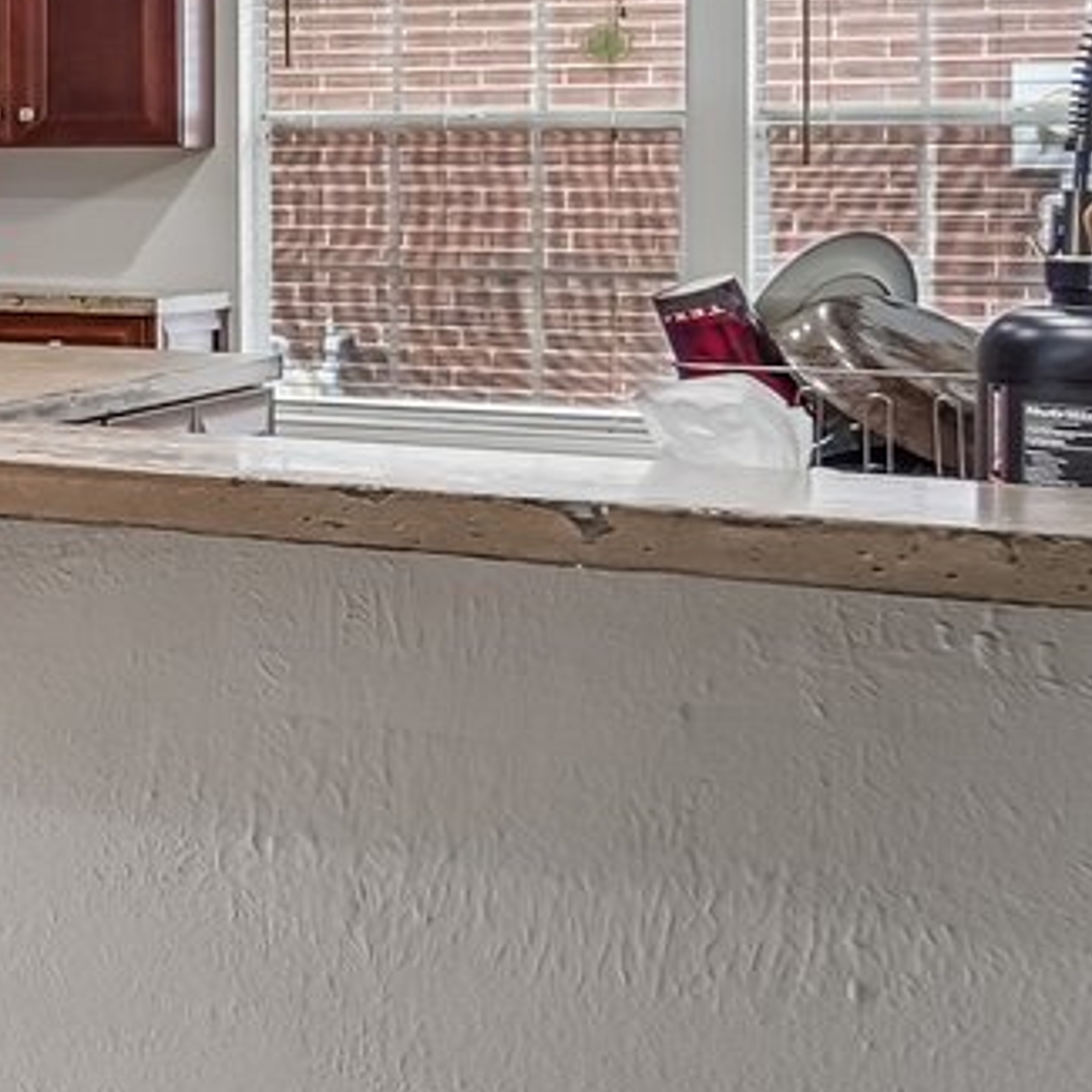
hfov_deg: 13.0
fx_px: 2677
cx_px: -1865
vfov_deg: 22.6
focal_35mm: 75
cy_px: 146
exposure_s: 1/13
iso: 500
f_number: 8
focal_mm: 14
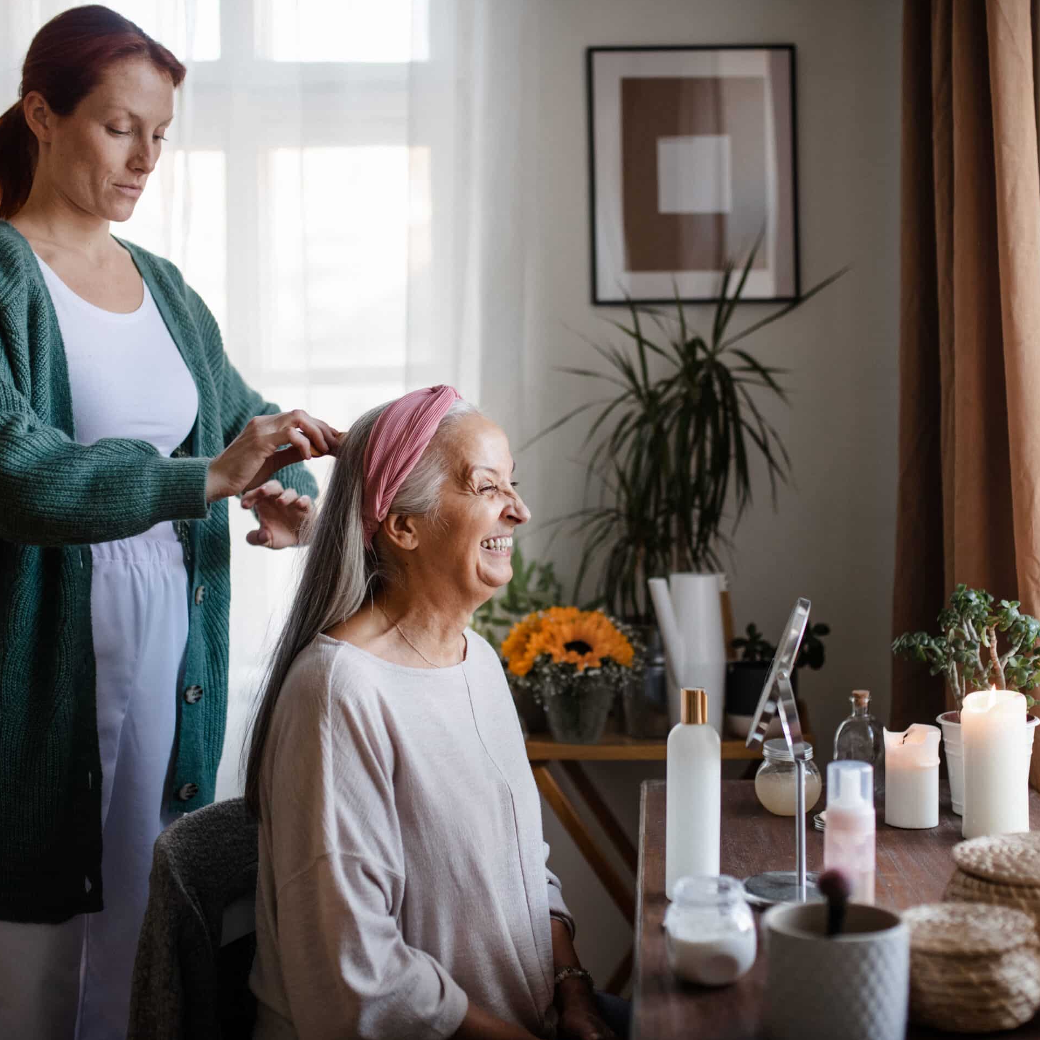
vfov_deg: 37.6
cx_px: 536
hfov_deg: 37.5
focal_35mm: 45
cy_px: 521
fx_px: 1530
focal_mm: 35
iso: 500
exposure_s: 1/250
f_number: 1.8
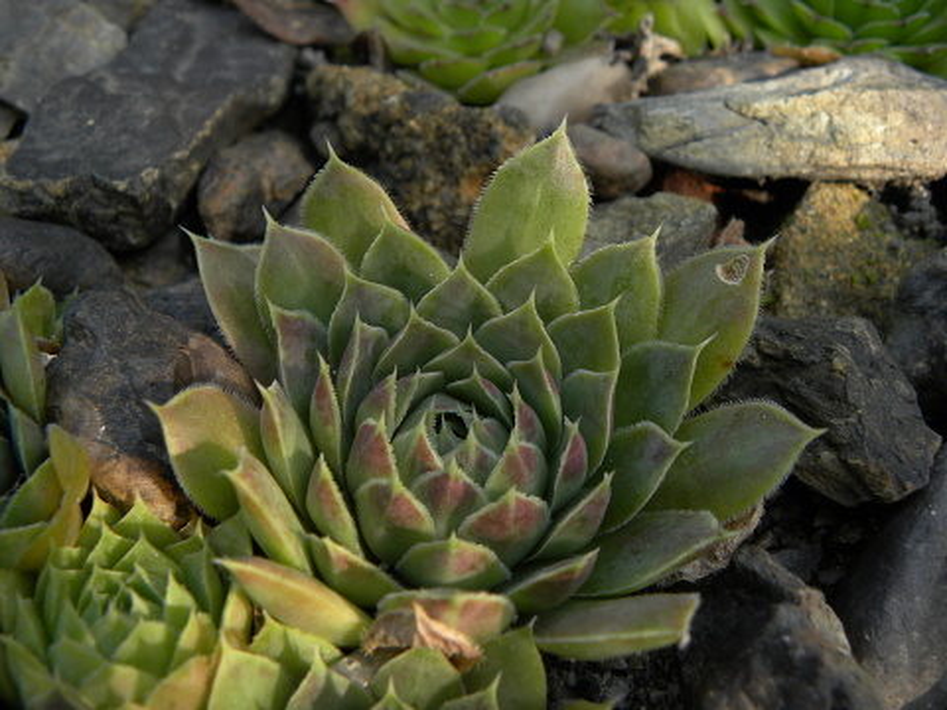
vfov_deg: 38.7
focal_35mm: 37
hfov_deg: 50.1
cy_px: 355
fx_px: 1012
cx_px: 474
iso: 100
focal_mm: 6.6
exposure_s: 1/200
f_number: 3.2
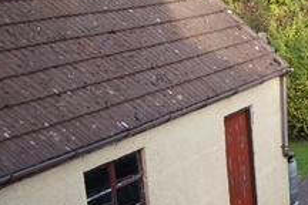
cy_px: 194
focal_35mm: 89
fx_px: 761
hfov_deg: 20.3
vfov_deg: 15.1
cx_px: 431
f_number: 5.6
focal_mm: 20
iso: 200
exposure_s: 1/100
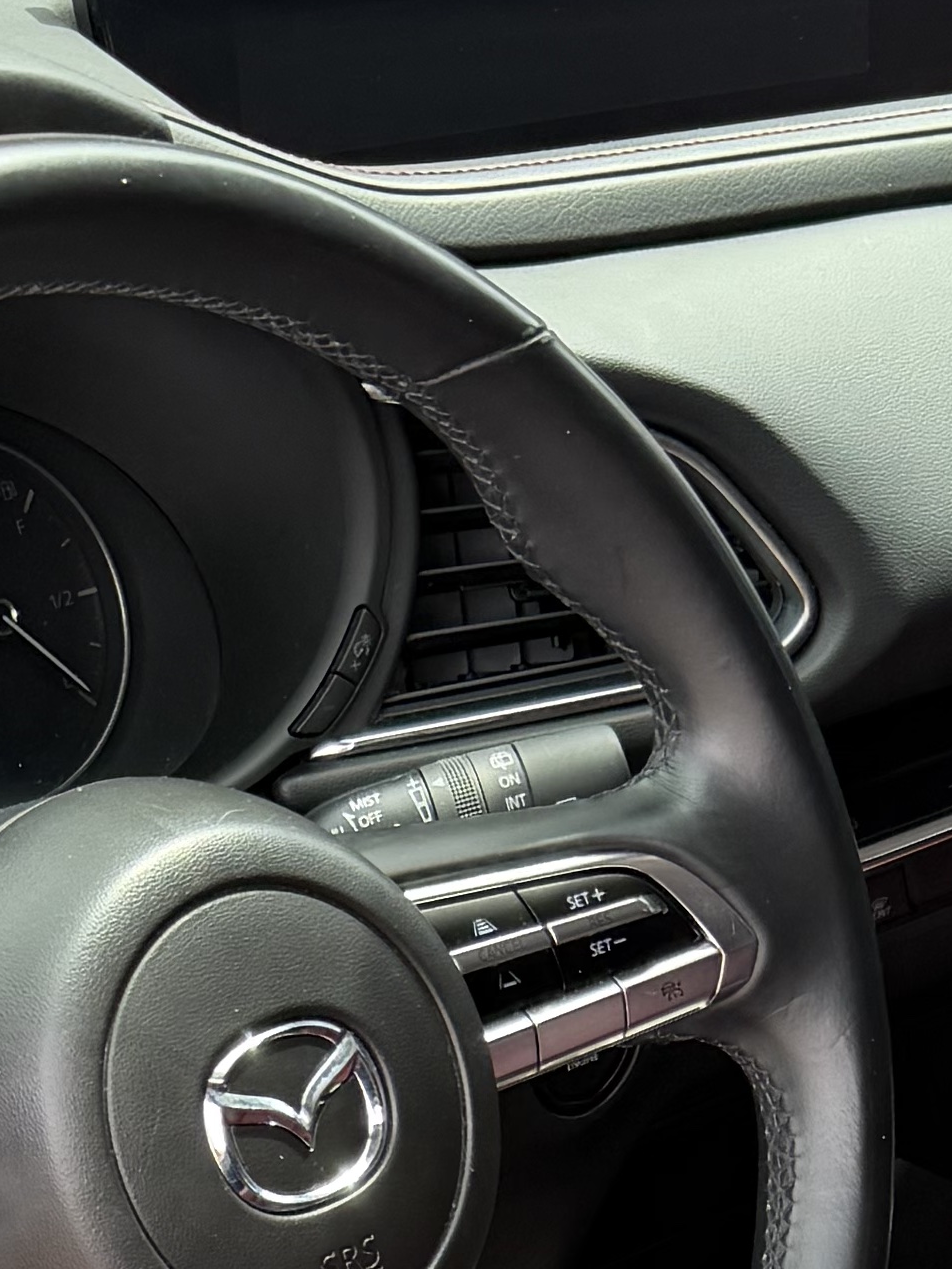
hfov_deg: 13.6
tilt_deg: -41.6
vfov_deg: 15.9
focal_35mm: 108
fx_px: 3960
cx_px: 817
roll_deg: -2.6
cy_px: 2189
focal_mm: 6.76
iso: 80
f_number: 1.78
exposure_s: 1/221
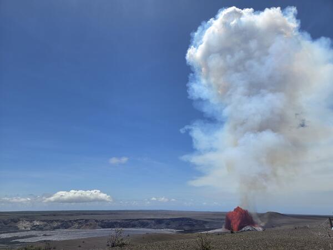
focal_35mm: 23
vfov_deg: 58.9
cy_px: 125
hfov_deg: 73.9
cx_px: 166
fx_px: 221
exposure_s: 1/7595
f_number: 1.8
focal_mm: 5.4
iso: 80
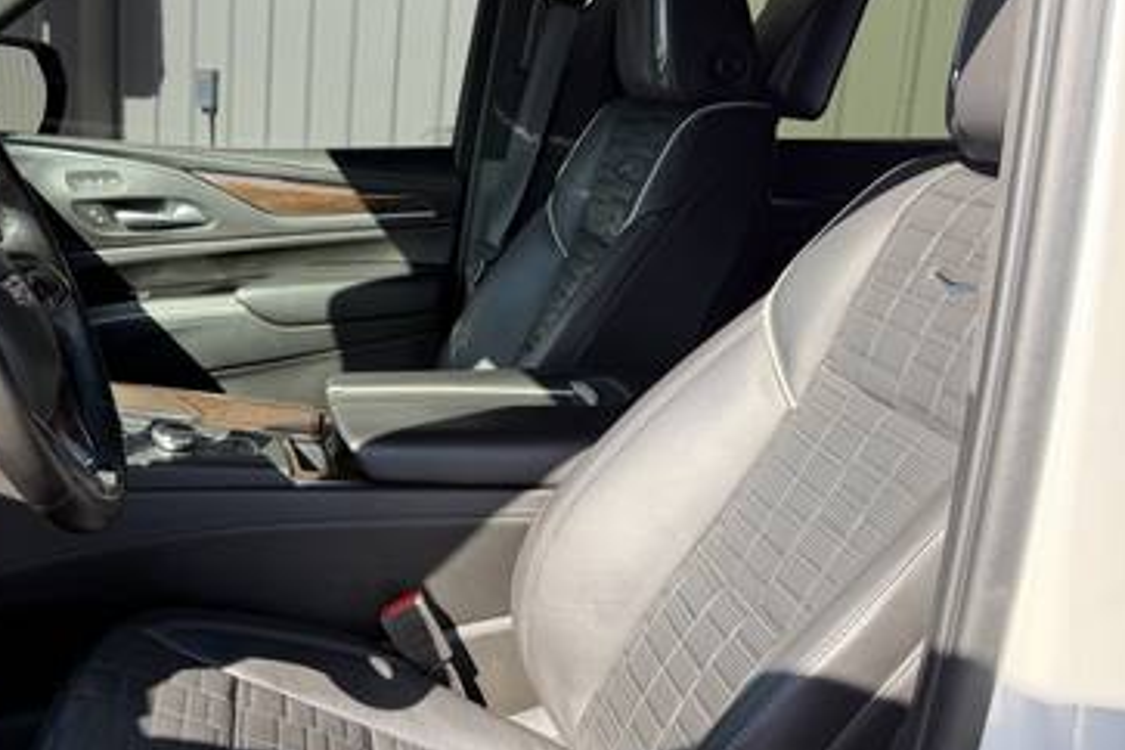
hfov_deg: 42.8
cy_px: 431
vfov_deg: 30.5
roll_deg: -1.6
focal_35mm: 44
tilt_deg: -14.8
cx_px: 251
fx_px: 1375
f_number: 1.78
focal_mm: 6.76
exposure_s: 1/617
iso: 80
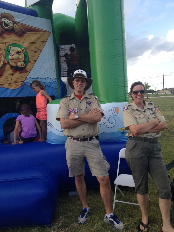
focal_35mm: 35
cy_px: 116
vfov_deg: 52.6
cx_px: 87
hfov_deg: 40.7
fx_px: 234
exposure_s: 1/428
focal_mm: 4.28
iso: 50
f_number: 2.4
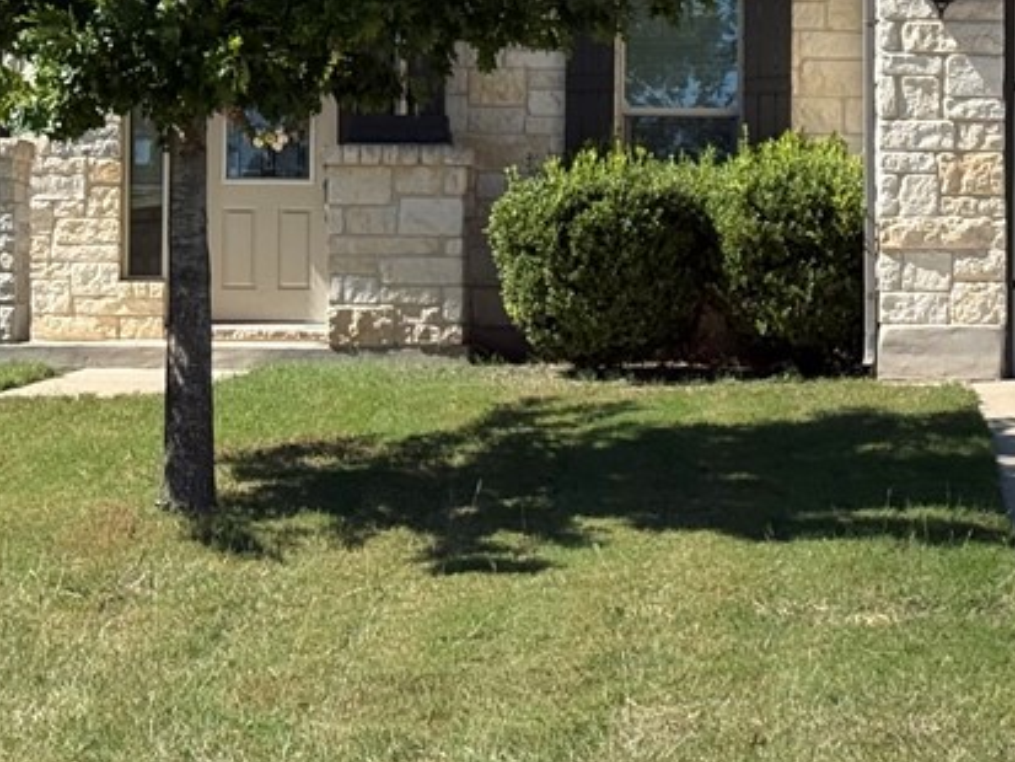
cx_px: 1069
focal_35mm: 119
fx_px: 3490
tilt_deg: +2.2
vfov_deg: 12.4
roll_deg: -0.7
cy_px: 273
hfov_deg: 16.1
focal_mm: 6.76
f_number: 1.78
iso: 80
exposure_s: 1/5587
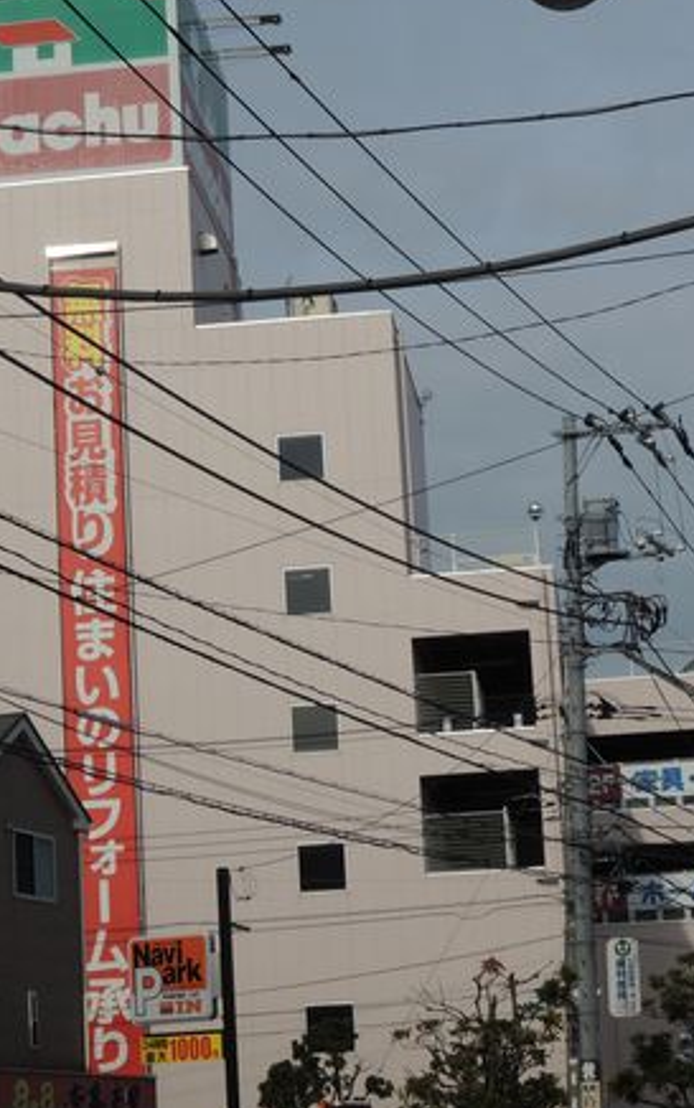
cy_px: 503
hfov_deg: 13.3
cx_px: 208
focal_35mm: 98
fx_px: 2962
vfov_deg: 21.2
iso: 100
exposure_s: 1/1600
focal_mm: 11.1
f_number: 4.7
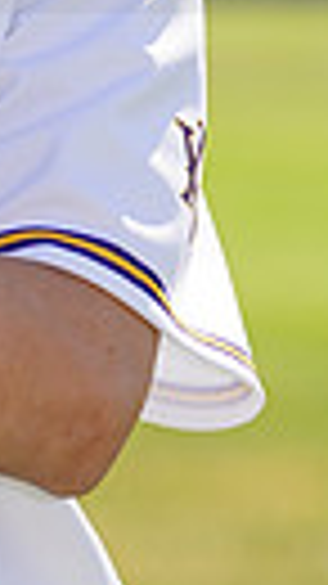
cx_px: -391
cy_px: -130
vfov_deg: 1.8
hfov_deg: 1.0
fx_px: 18516
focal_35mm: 1196
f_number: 8
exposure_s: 1/250
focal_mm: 256
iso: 100
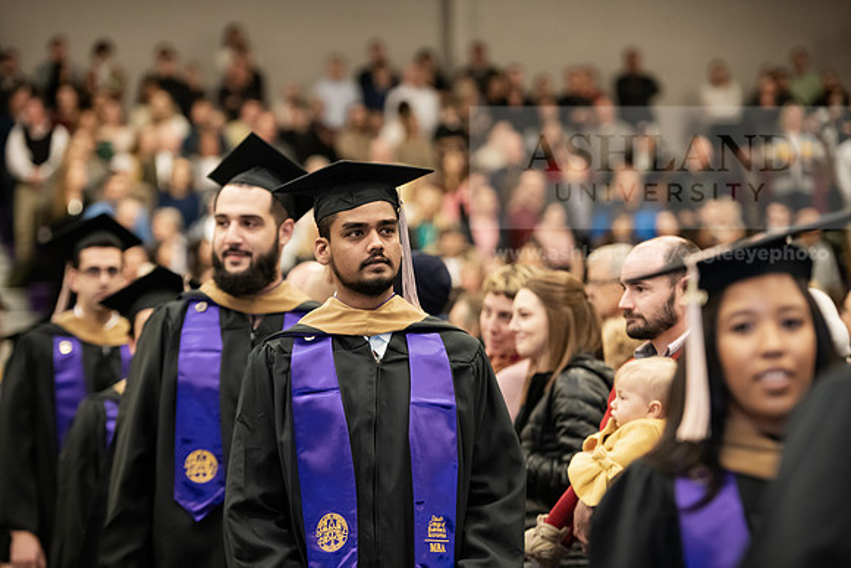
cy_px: 284
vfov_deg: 11.2
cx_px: 426
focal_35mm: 122
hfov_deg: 16.8
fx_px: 2884
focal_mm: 122
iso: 2500
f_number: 3.2
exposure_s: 1/200
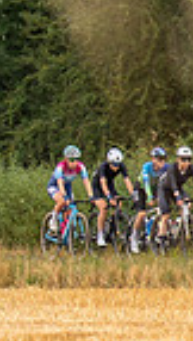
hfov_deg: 1.0
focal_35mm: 1208
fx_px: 10932
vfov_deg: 1.8
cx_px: 561
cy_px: 352
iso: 400
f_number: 2.8
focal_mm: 176
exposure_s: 1/1000
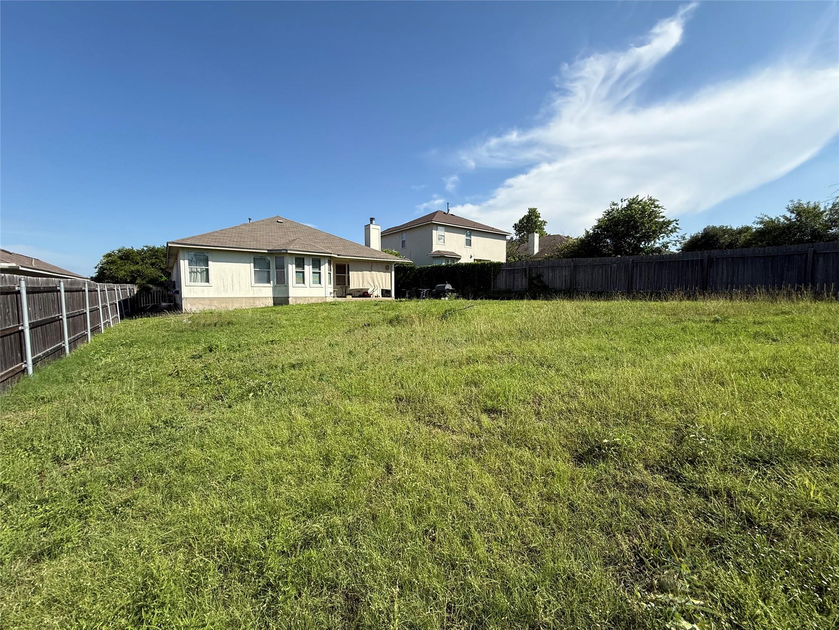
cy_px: 315
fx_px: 339
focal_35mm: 14
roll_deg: -0.7
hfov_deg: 102.1
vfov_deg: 85.7
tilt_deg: -4.3
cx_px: 420
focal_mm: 2.22
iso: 50
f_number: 2.2
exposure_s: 1/1848
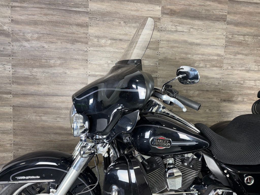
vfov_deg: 56.8
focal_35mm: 24
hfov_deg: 71.6
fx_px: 180
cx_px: 130
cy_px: 98
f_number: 1.78
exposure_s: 1/19
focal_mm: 6.76
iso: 64
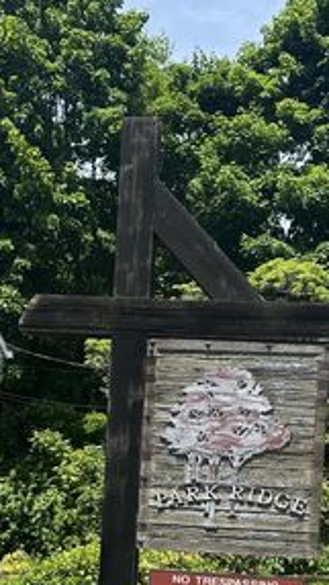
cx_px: 172
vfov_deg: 32.3
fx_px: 945
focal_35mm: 61
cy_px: 549
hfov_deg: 19.7
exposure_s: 1/2353
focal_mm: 6.86
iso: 80
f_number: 1.78
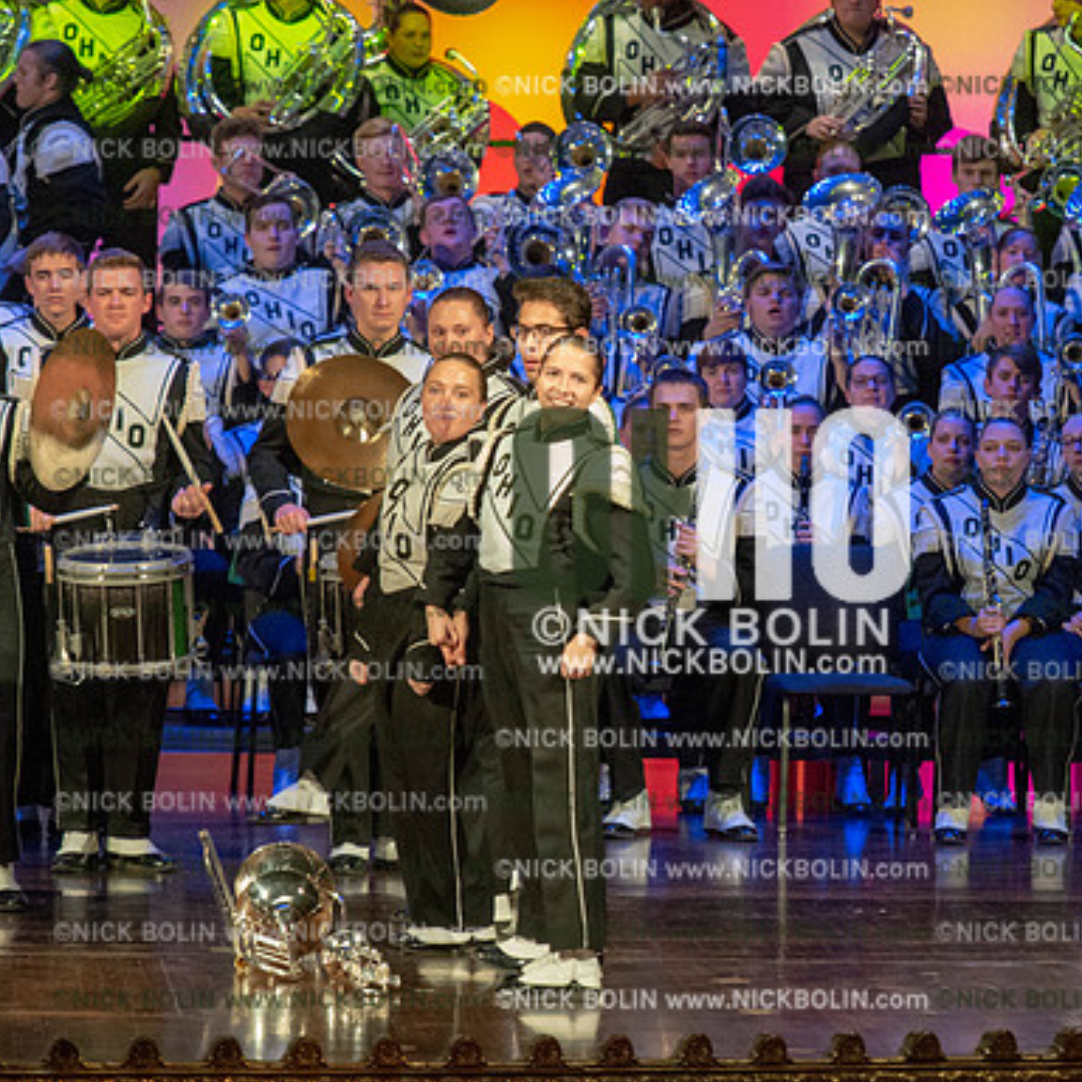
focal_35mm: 308
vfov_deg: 5.7
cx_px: 710
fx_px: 10892
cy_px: 541
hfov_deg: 5.7
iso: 8000
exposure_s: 1/250
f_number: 5.6
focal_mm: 240
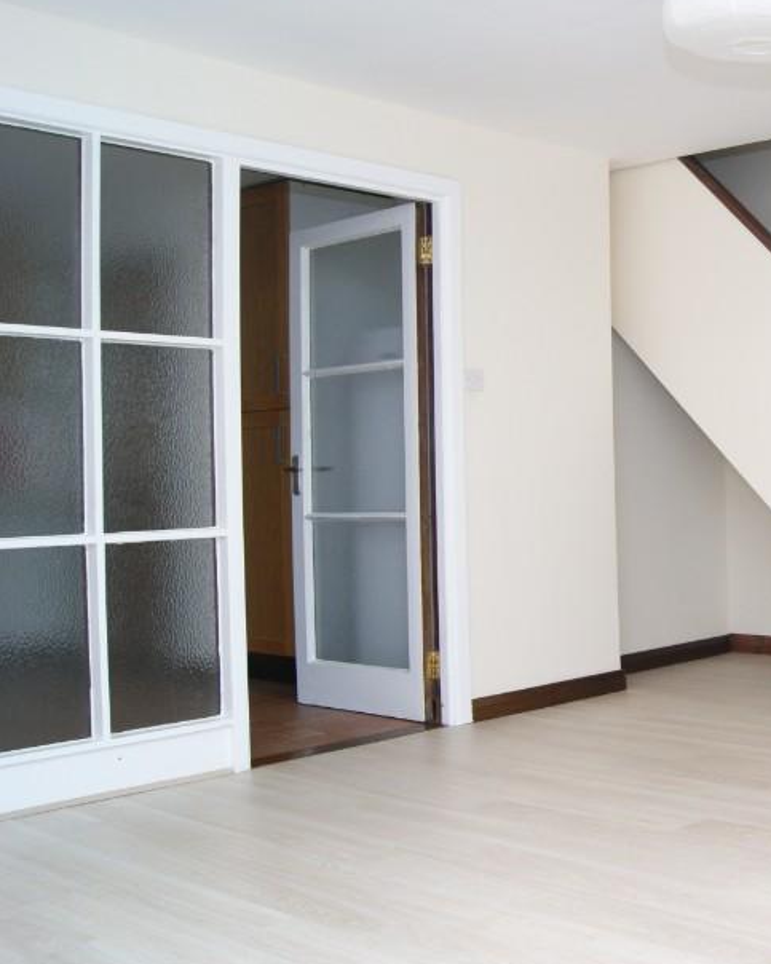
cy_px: 473
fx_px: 1227
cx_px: 816
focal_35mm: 43
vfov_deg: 42.9
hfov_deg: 31.5
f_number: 5.6
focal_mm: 18
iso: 400
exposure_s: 1/60
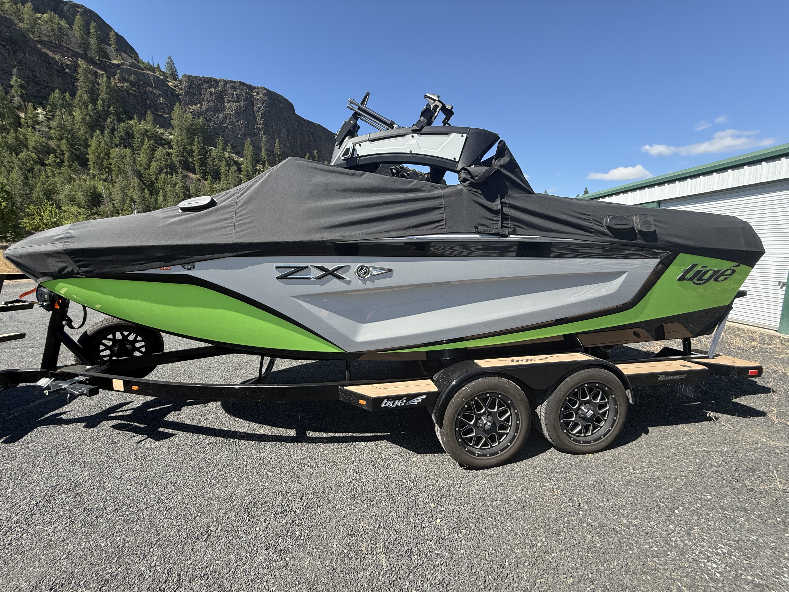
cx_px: 394
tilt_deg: -7.9
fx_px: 319
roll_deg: +0.4
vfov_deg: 85.7
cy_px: 296
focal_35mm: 14
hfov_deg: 102.1
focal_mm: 2.22
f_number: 2.2
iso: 50
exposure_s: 1/853
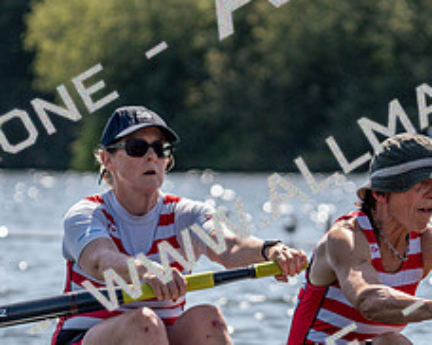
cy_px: 318
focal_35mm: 478
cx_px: 316
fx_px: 6106
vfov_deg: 3.2
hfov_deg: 4.1
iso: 250
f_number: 5.6
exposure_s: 1/2000
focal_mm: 200
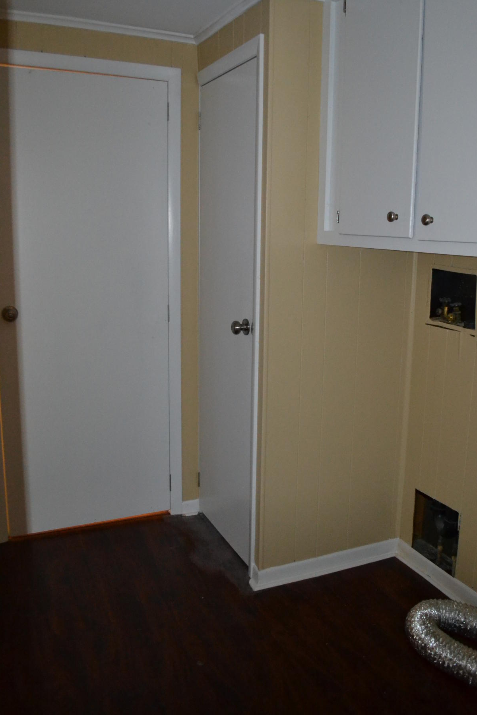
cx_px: 264
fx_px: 596
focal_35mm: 30
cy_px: 333
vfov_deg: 61.9
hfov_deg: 43.5
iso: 2500
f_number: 3.5
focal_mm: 18
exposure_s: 1/60
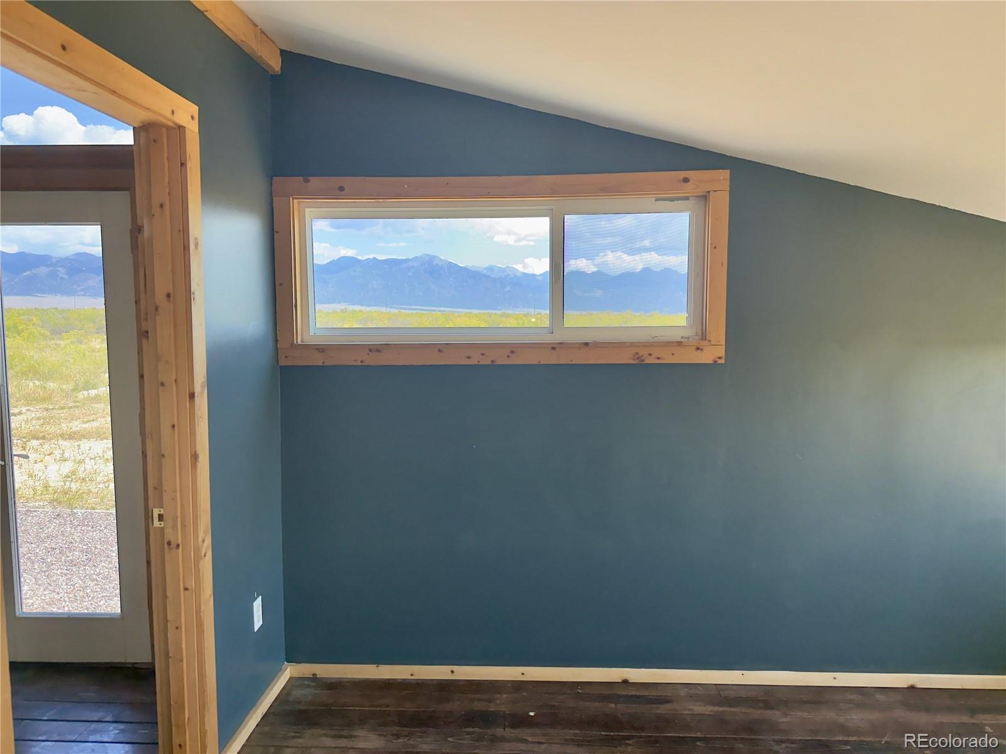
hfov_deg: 71.6
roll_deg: -0.8
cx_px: 503
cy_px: 377
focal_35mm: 24
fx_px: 697
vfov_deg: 56.8
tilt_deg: -5.6
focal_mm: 6.76
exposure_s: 1/604
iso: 50
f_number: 1.78
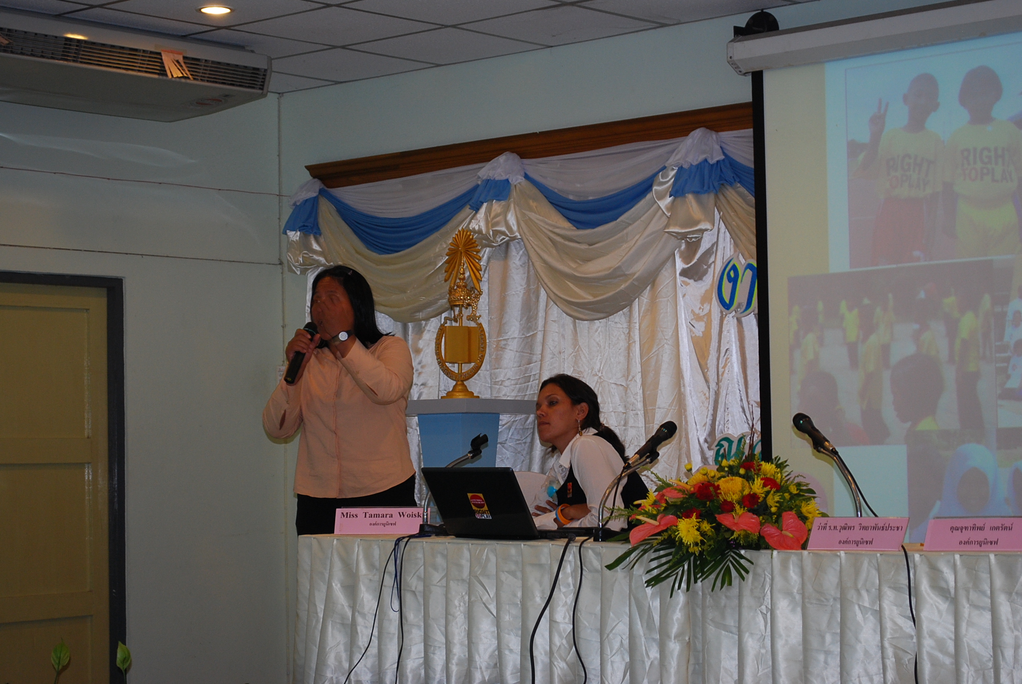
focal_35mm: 82
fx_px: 2345
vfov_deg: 16.6
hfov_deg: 24.6
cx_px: 511
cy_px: 342
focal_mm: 55
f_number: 5.6
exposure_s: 1/25
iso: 400
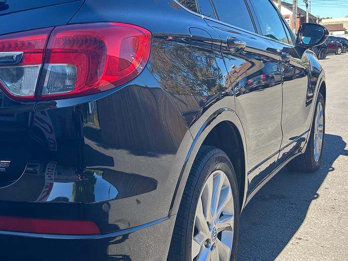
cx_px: 72
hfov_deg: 38.3
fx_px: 483
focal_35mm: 48
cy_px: 126
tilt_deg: -8.9
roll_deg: +3.1
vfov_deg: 30.3
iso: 50
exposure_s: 1/775
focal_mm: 5.7
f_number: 1.5
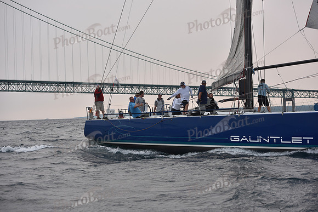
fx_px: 618
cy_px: 106
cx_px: 159
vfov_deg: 19.5
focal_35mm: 70
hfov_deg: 28.8
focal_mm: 70
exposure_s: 1/640
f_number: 4.5
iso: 250
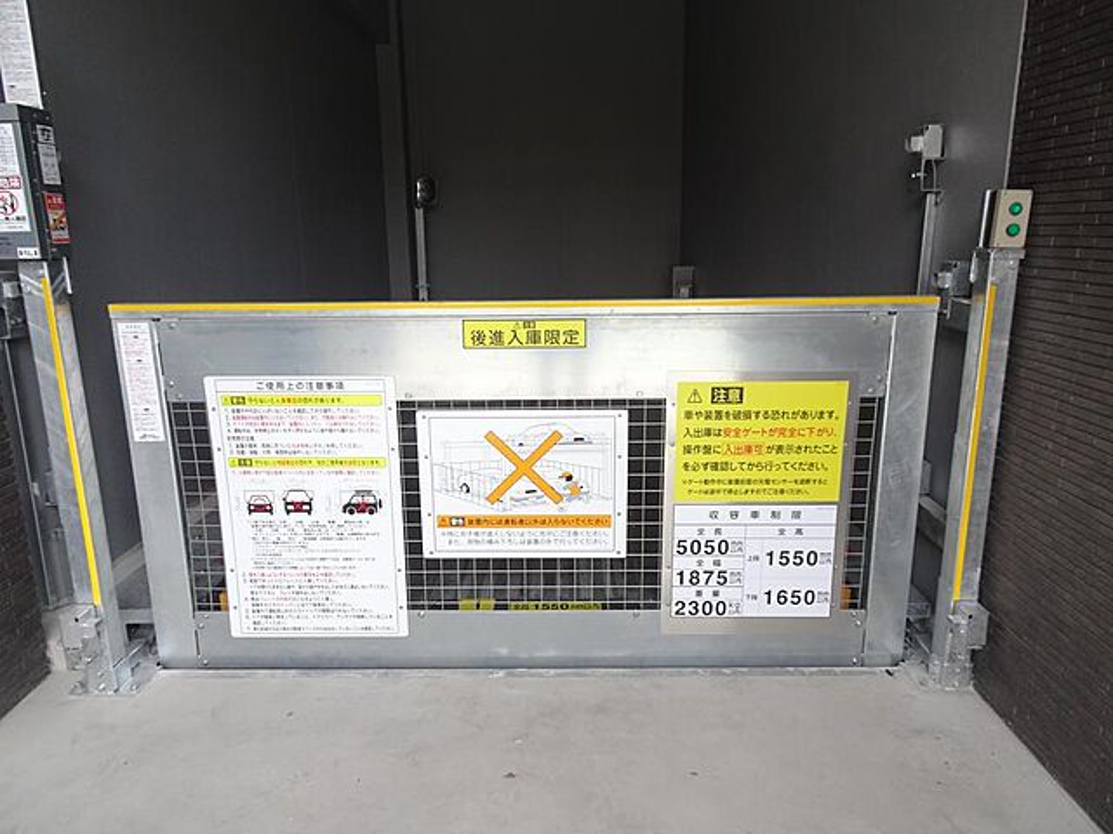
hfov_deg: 71.6
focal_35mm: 24
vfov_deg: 56.8
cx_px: 556
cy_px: 417
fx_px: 772
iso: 125
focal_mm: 4.1
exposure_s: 1/30
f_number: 3.5
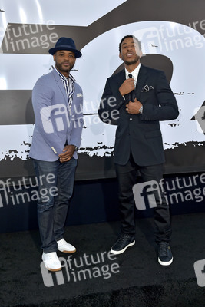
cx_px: 102
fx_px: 324
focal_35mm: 38
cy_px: 154
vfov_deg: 50.7
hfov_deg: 35.1
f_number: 6.3
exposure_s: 1/250
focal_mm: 38
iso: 250
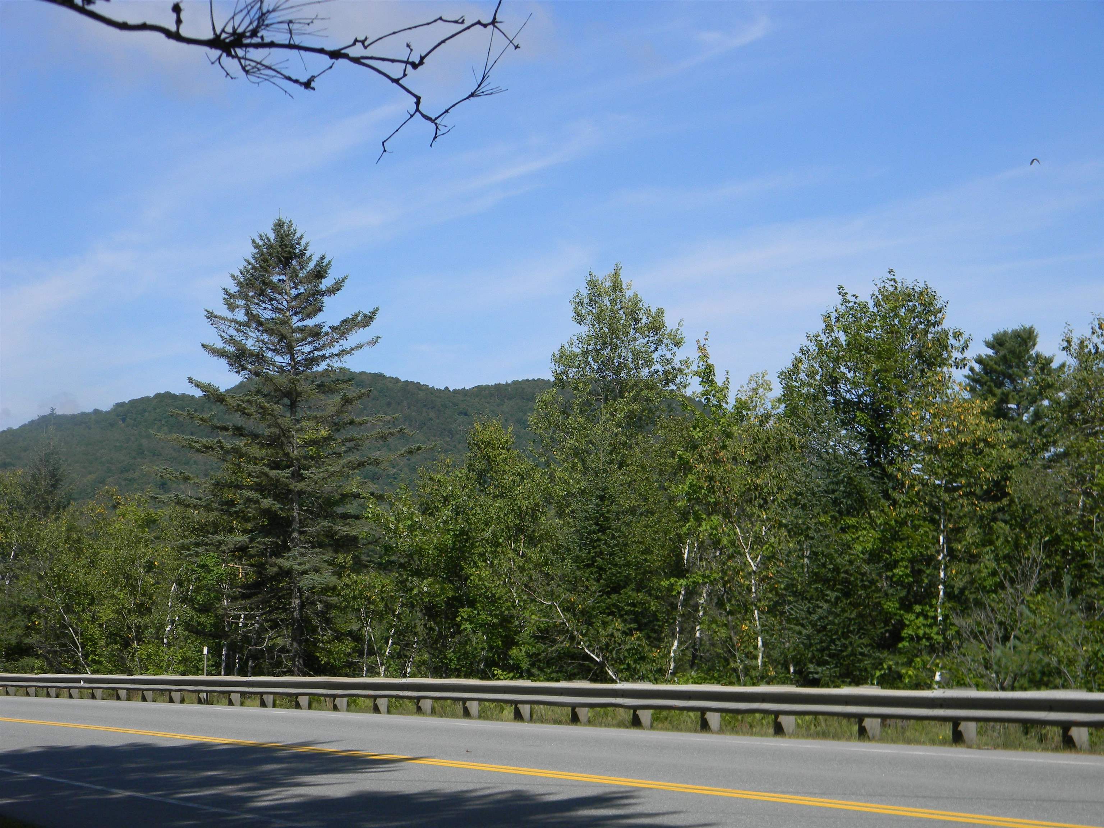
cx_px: 552
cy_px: 414
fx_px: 2137
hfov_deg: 29.0
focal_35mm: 67
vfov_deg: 21.9
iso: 80
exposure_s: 1/805
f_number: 4.3
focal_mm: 12.2
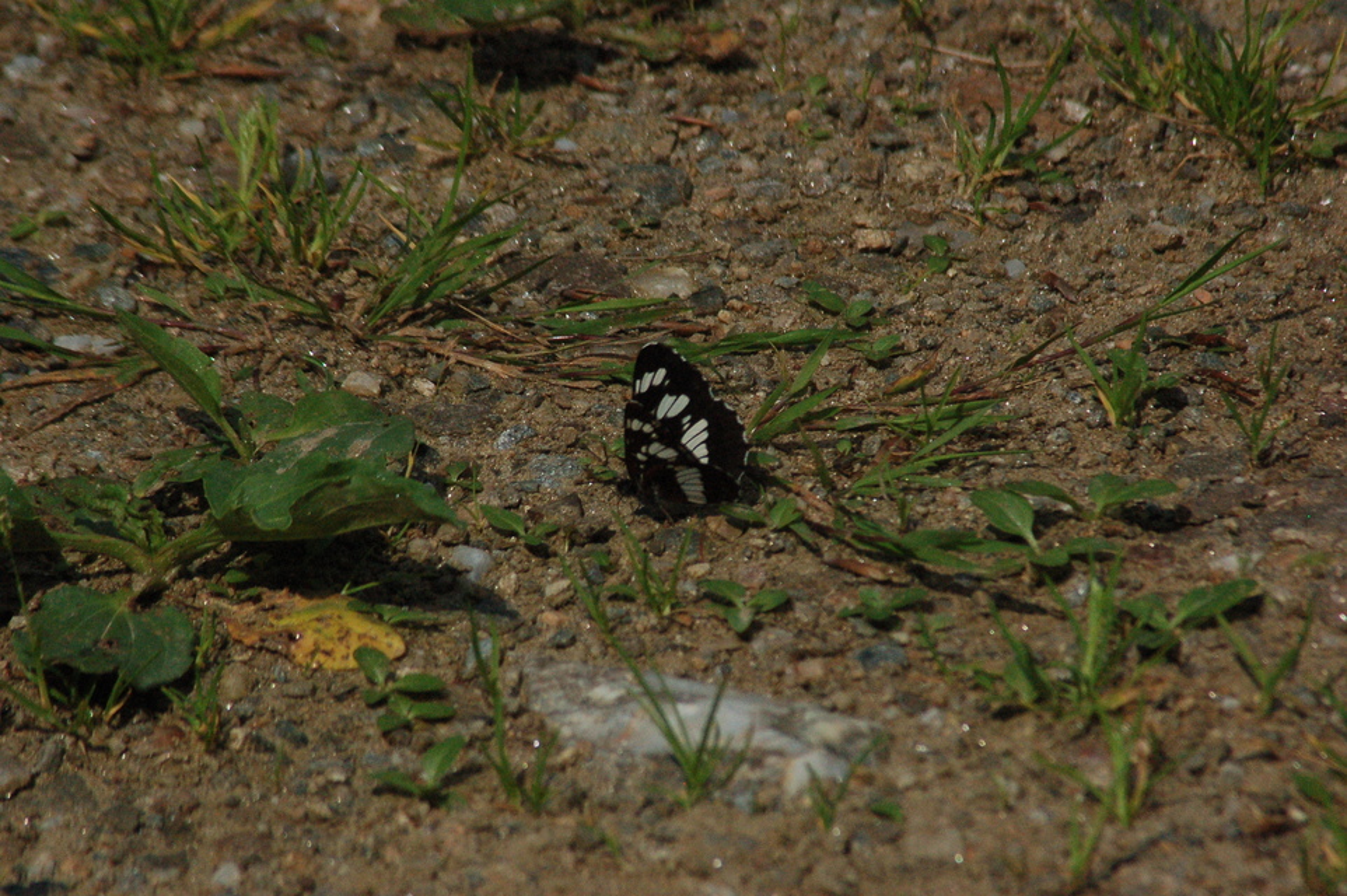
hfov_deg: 4.6
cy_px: 448
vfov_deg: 3.1
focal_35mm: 450
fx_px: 16825
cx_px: 674
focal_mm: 300
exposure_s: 1/4000
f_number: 13
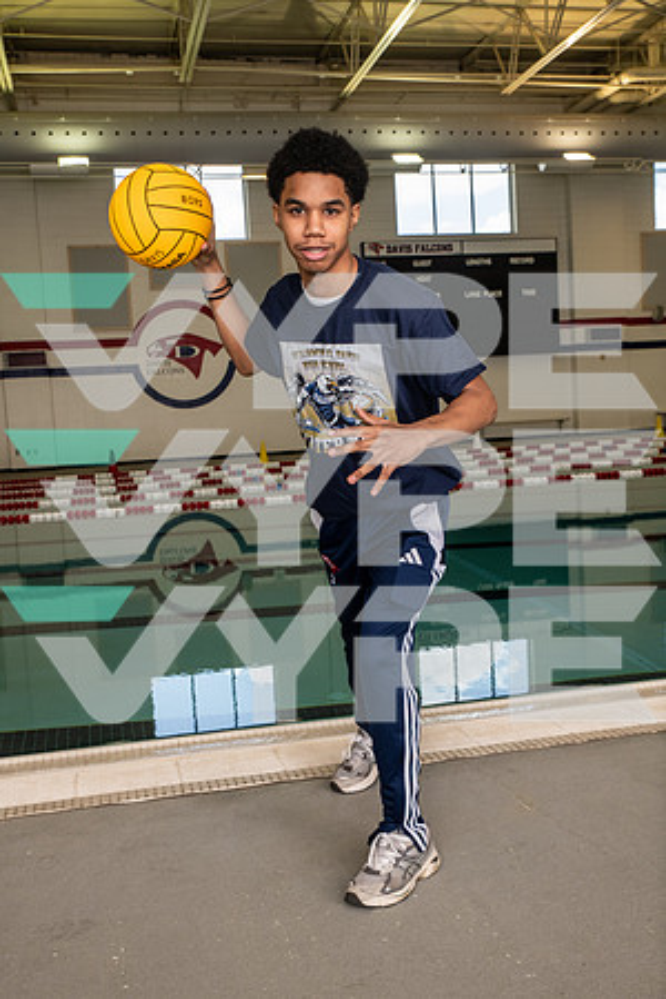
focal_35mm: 40
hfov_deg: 33.4
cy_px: 500
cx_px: 333
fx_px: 1110
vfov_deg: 48.5
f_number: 7.1
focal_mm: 40
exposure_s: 1/250
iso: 640
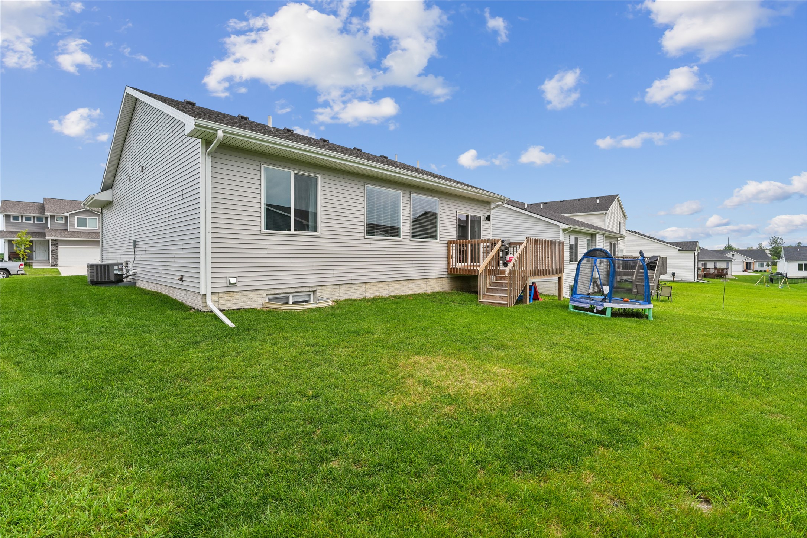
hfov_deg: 96.7
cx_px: 404
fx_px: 359
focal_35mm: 16
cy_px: 269
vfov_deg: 73.7
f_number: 4
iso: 400
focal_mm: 16
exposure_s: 1/3200
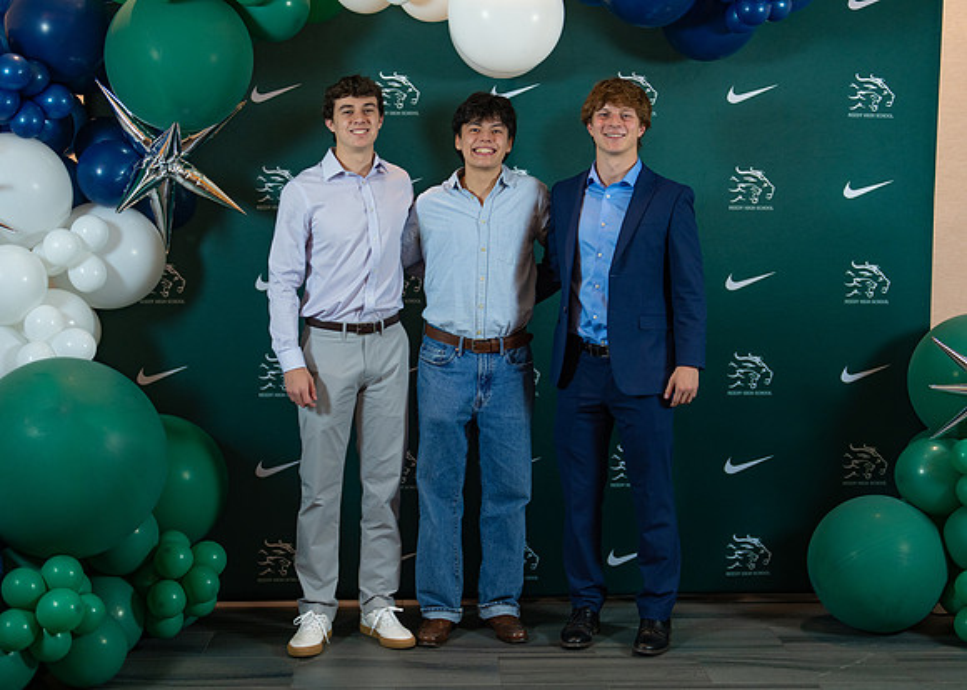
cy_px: 345
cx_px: 484
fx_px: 1465
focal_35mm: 53
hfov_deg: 36.5
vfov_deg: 26.5
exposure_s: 1/320
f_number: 1.2
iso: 500
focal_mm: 50
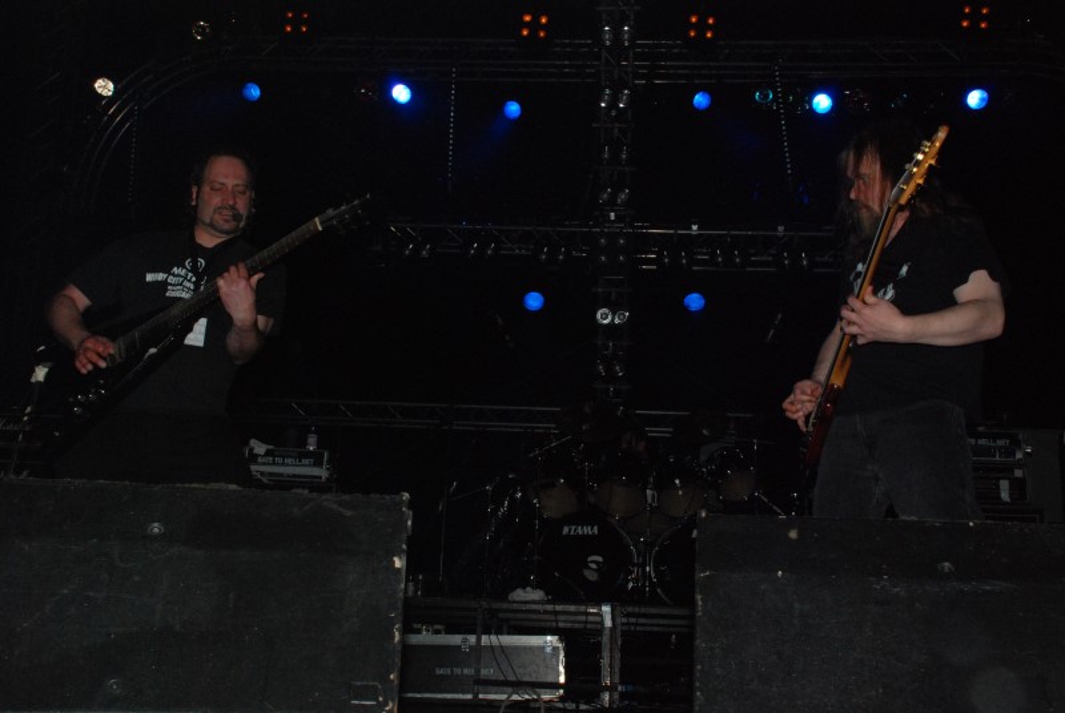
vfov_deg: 32.0
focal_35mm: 42
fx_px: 1244
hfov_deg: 46.3
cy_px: 356
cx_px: 532
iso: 1250
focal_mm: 28
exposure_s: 1/180
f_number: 16
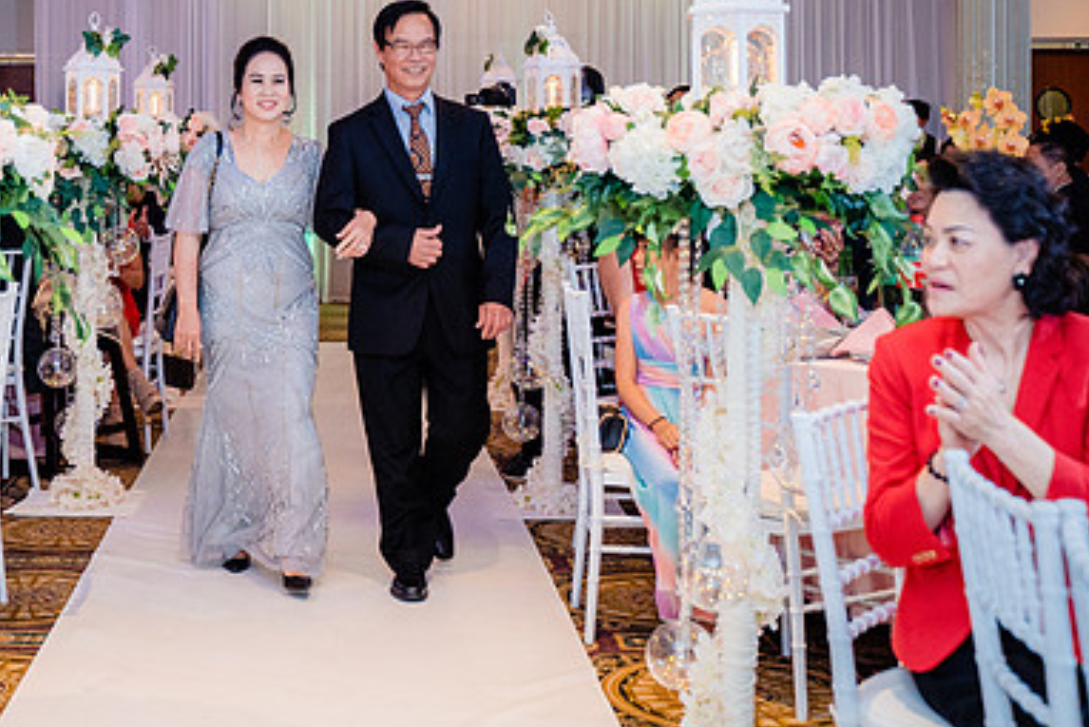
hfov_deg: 30.8
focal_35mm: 64
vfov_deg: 21.0
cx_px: 251
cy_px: 138
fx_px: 1937
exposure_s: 1/160
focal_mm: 38
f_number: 3.5
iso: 1600
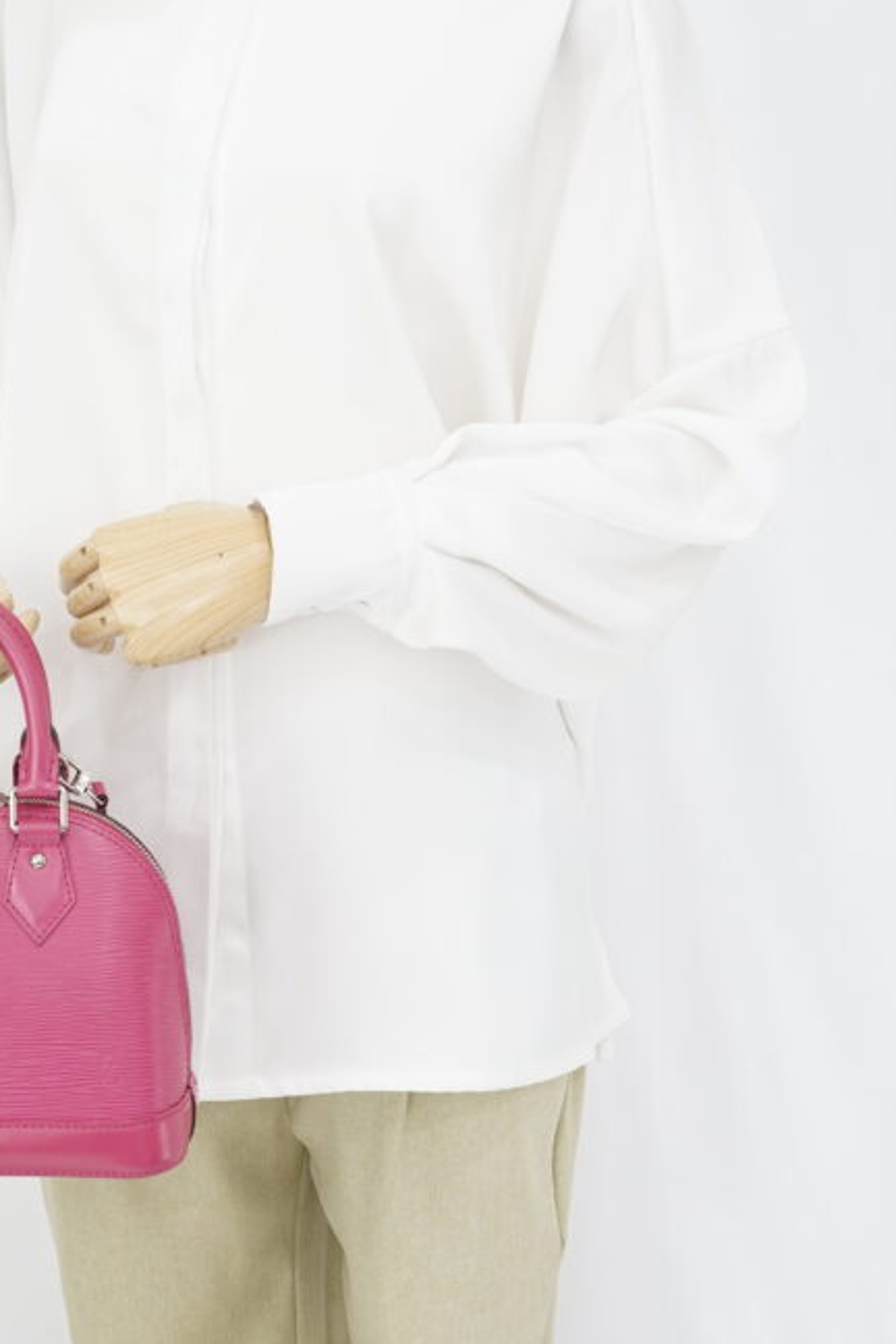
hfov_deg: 17.2
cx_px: 240
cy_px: 670
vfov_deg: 25.7
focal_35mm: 79
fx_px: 2949
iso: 640
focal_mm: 50
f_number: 9
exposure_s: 1/2.5
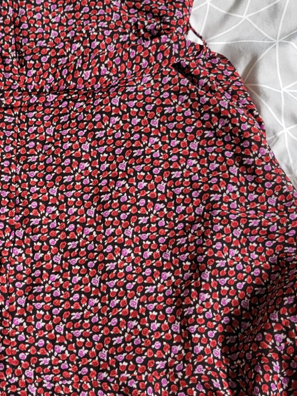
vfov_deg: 32.7
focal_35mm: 59
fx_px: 675
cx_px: 48
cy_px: 183
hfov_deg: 24.3
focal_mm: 5.4
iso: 250
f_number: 1.8
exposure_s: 1/60
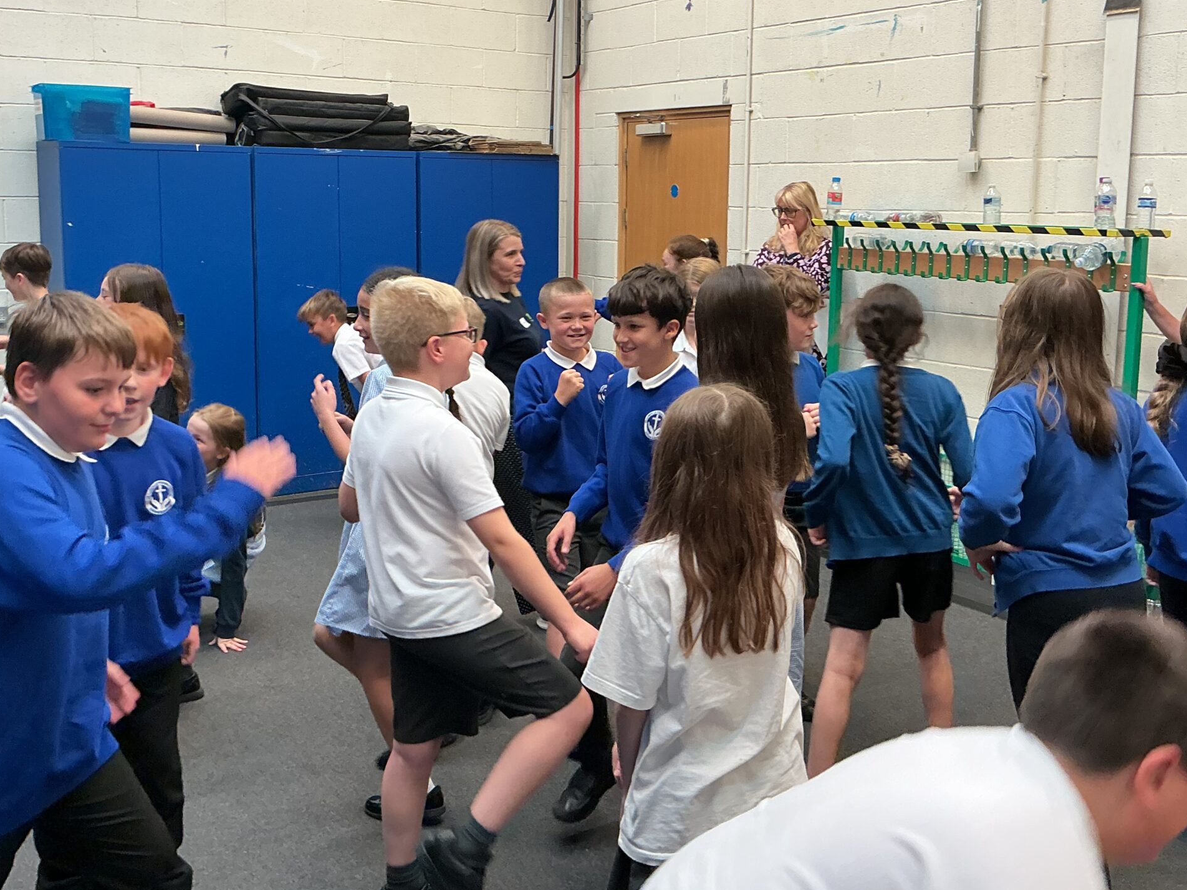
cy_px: 370
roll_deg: -1.8
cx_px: 575
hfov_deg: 47.9
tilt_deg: -8.6
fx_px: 1337
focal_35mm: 39
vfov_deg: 36.7
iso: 50
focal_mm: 3
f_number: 1.8
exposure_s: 1/60
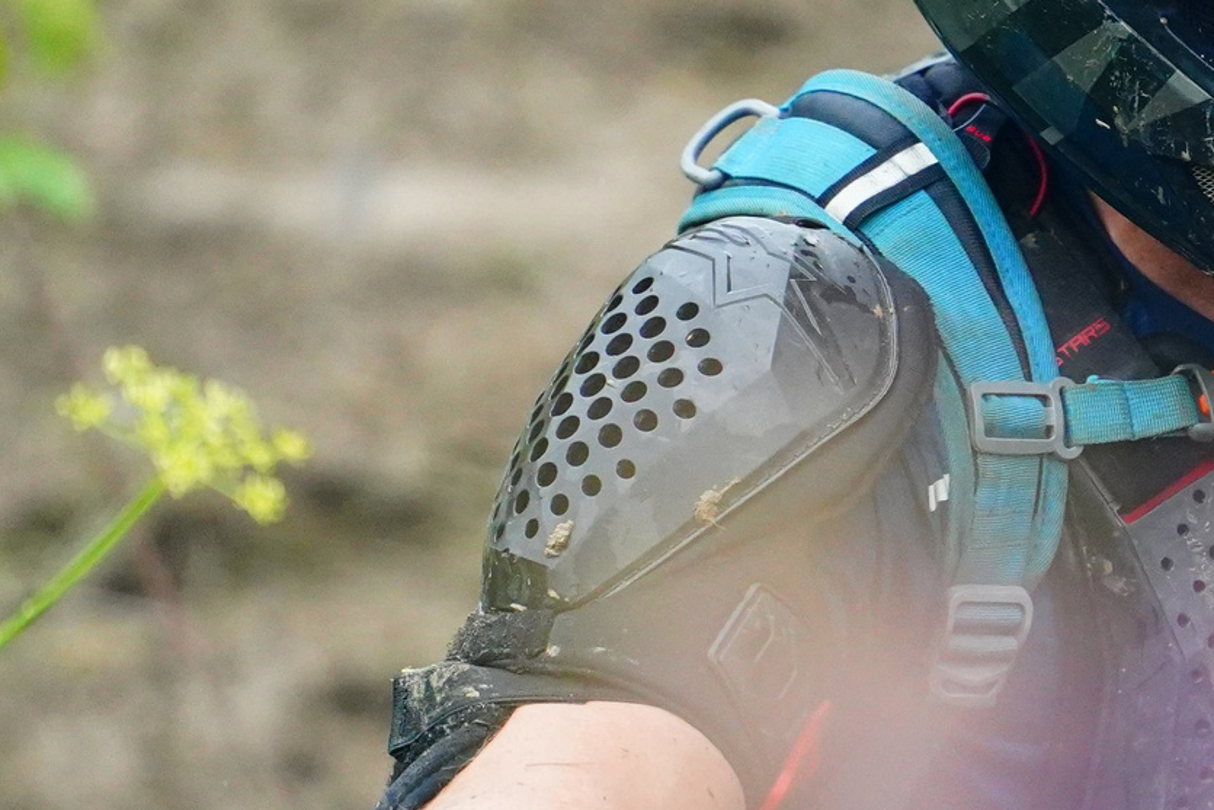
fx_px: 18617
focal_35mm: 552
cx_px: 1710
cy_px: 456
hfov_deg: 3.7
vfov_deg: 2.5
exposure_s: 1/4000
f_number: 3.5
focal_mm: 180
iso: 5000
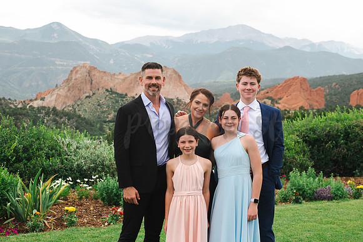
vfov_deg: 25.7
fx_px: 530
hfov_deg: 37.8
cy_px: 121
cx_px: 182
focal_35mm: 53
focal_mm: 50
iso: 800
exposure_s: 1/800
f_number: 6.3
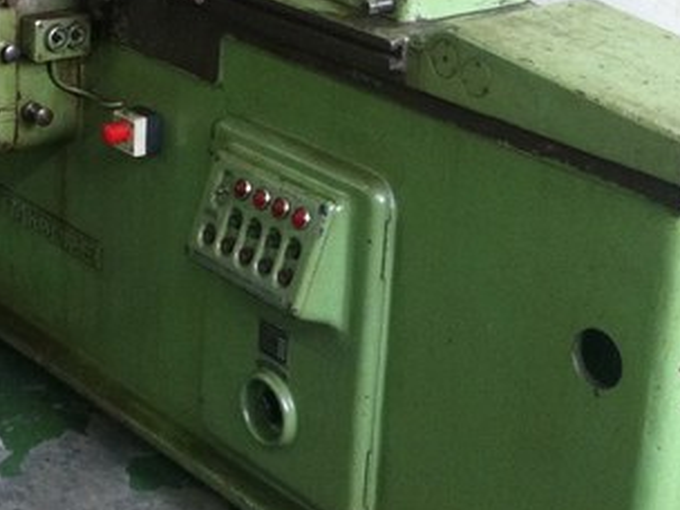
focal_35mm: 92
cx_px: 228
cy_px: 116
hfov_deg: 21.2
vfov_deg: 16.0
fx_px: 1807
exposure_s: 1/17
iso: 200
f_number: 2.8
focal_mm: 3.85
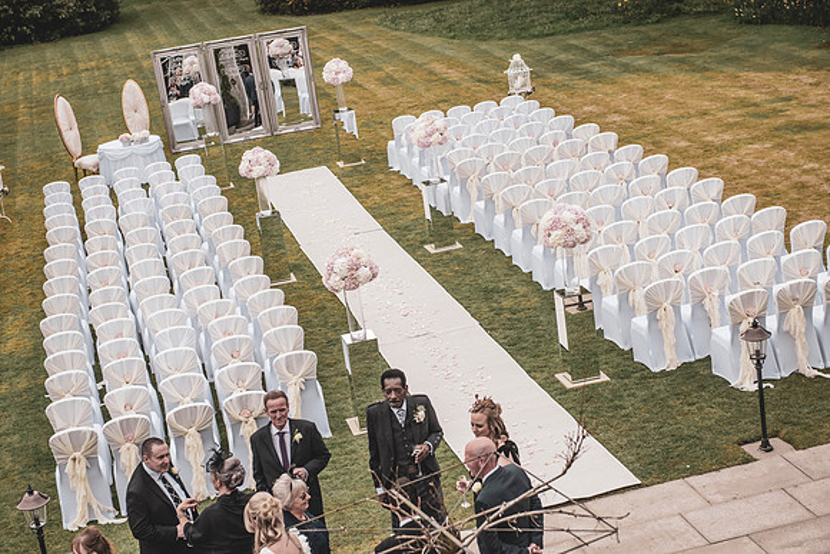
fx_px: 1614
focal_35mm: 70
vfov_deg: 19.5
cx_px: 415
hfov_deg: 28.8
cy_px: 277
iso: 400
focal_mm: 70
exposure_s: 1/1250
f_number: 4.5
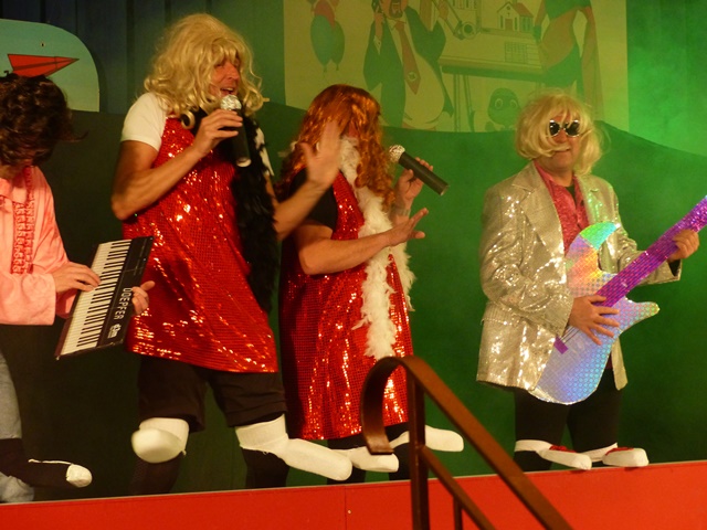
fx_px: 2614
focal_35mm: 128
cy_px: 265
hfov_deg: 15.4
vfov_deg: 11.6
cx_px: 354
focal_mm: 23.1
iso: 500
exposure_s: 1/60
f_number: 2.8
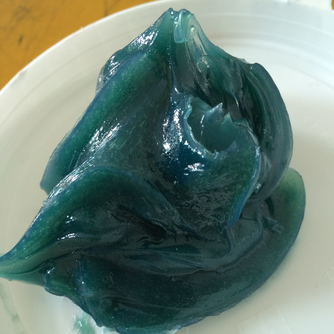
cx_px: 168
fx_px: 382
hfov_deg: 47.2
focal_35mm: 35
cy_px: 224
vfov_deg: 46.4
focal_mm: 4.15
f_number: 2.2
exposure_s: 1/33
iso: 80
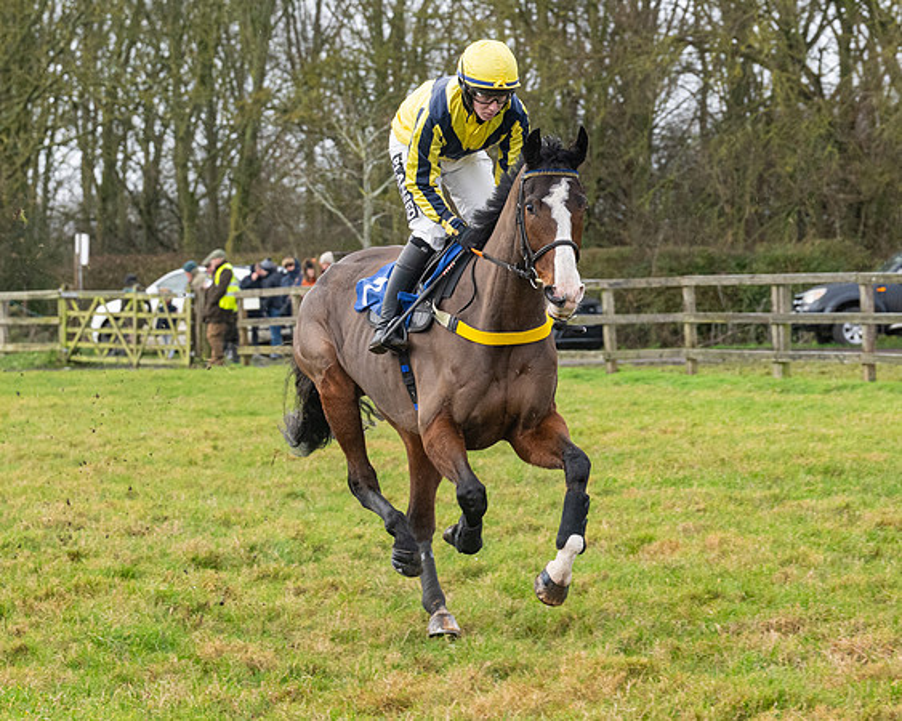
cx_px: 470
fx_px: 4527
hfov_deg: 11.4
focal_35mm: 170
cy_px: 332
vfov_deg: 9.1
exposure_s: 1/500
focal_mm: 83
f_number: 5
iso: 800
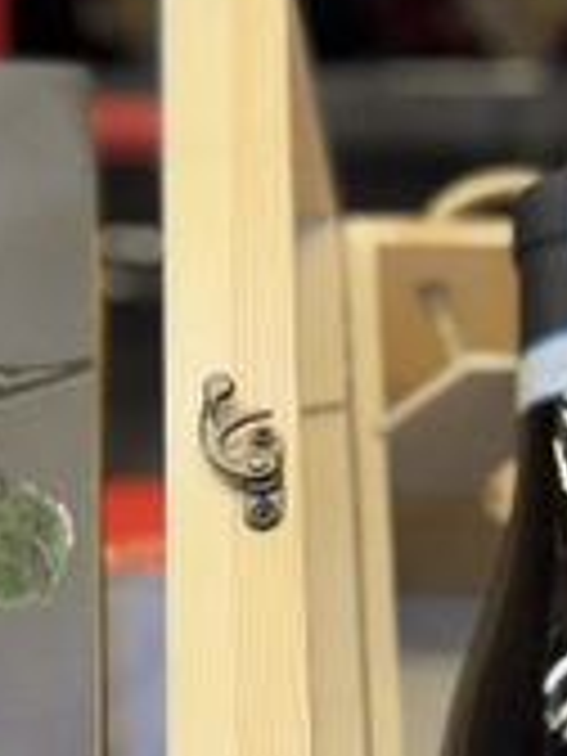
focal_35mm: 137
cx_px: 58
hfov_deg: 10.8
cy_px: 648
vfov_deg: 14.3
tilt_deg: -55.5
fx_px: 2992
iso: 100
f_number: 1.78
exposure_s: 1/50
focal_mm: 6.76
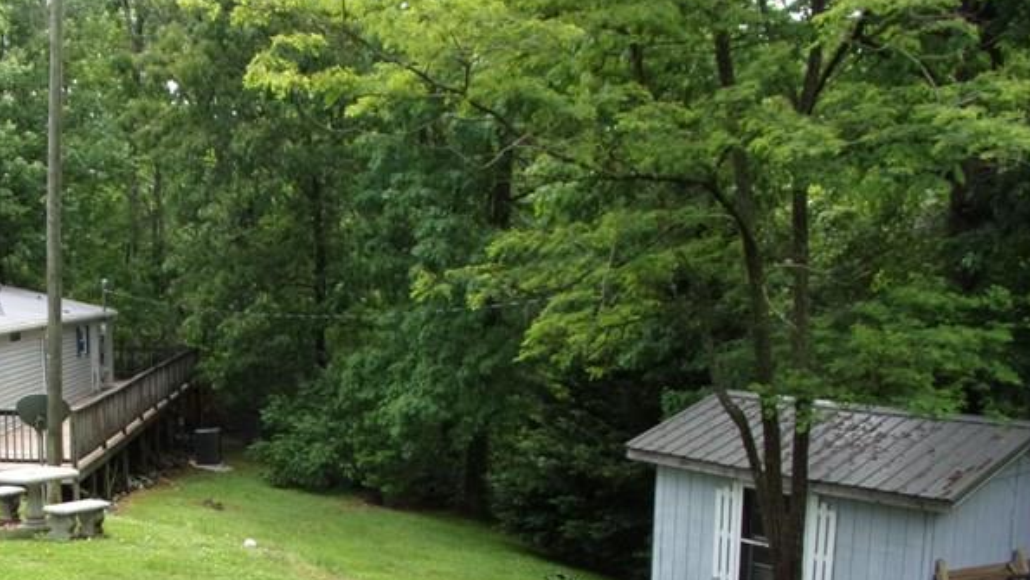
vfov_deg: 25.4
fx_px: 1229
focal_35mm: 45
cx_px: 298
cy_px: 561
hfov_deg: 44.4
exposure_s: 1/280
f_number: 3.3
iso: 80
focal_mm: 4.3
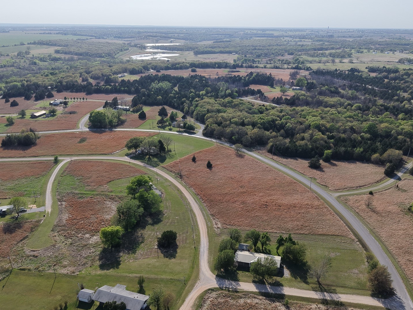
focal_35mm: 32
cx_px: 221
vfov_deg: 43.8
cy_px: 195
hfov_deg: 56.8
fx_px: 382
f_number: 1.8
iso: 420
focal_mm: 8.67
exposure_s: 1/8000
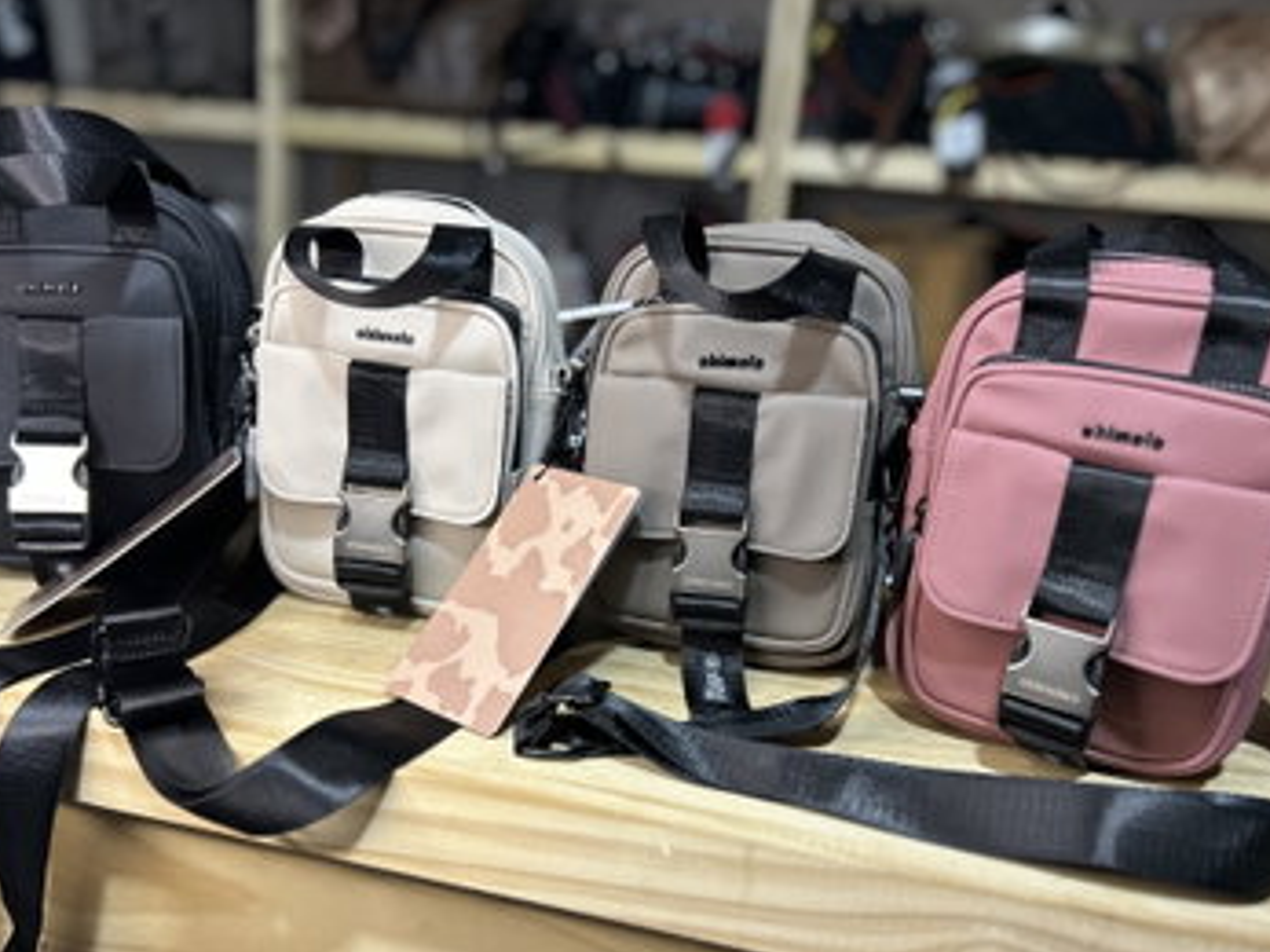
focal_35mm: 30
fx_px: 1100
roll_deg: -4.4
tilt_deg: -16.1
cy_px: 538
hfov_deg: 60.0
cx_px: 615
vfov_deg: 46.7
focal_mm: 5.7
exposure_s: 1/50
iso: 160
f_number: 1.5
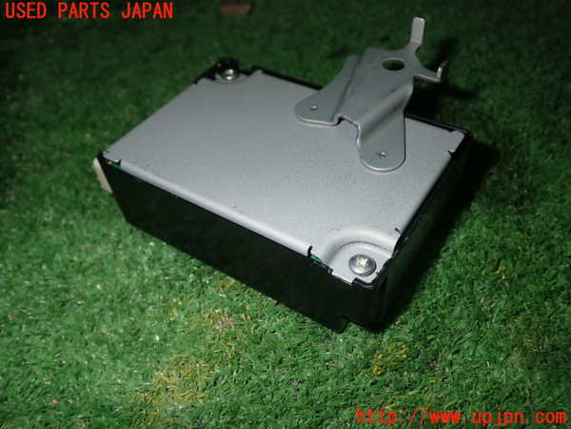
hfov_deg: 56.8
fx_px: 528
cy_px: 214
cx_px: 286
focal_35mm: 32
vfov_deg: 44.2
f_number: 7.1
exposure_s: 1/30
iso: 200
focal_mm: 5.79
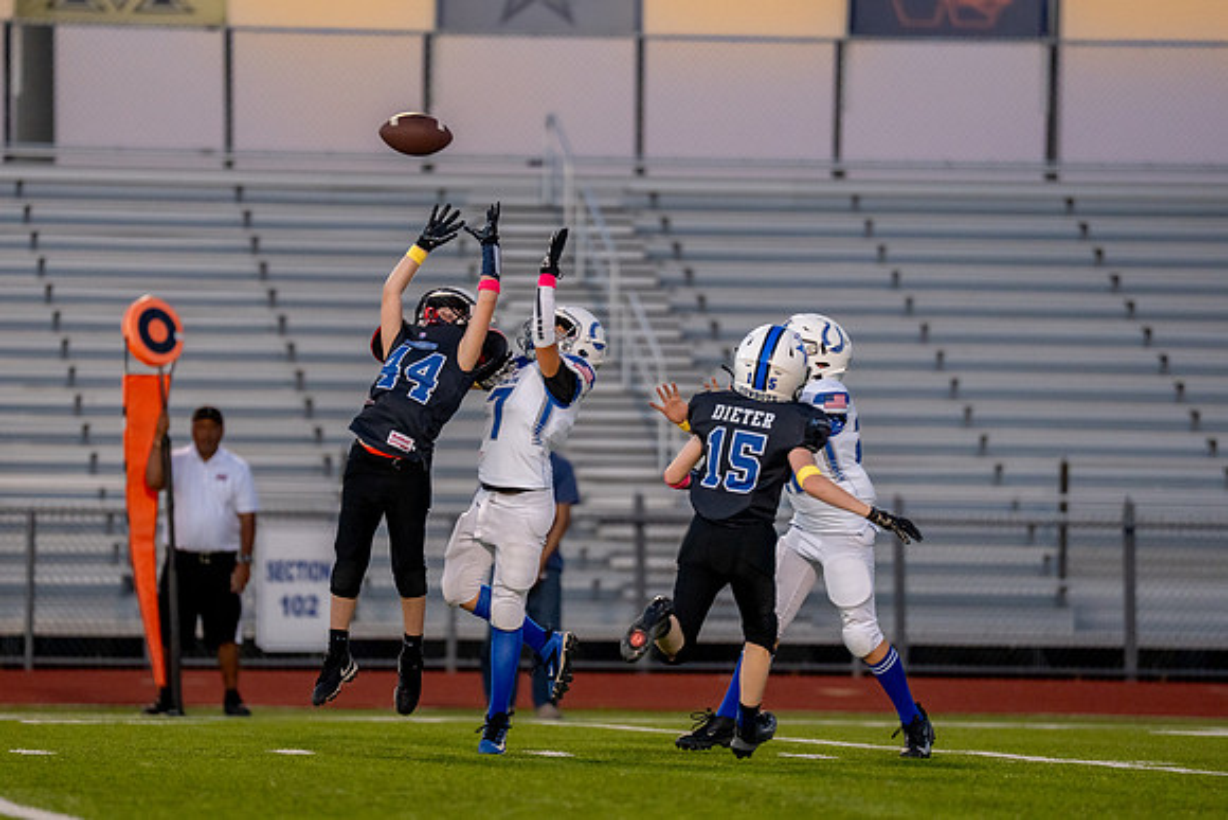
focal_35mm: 274
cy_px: 420
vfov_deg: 5.0
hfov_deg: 7.5
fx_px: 9364
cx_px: 518
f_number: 2.8
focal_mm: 200
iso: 1600
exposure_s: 1/1250
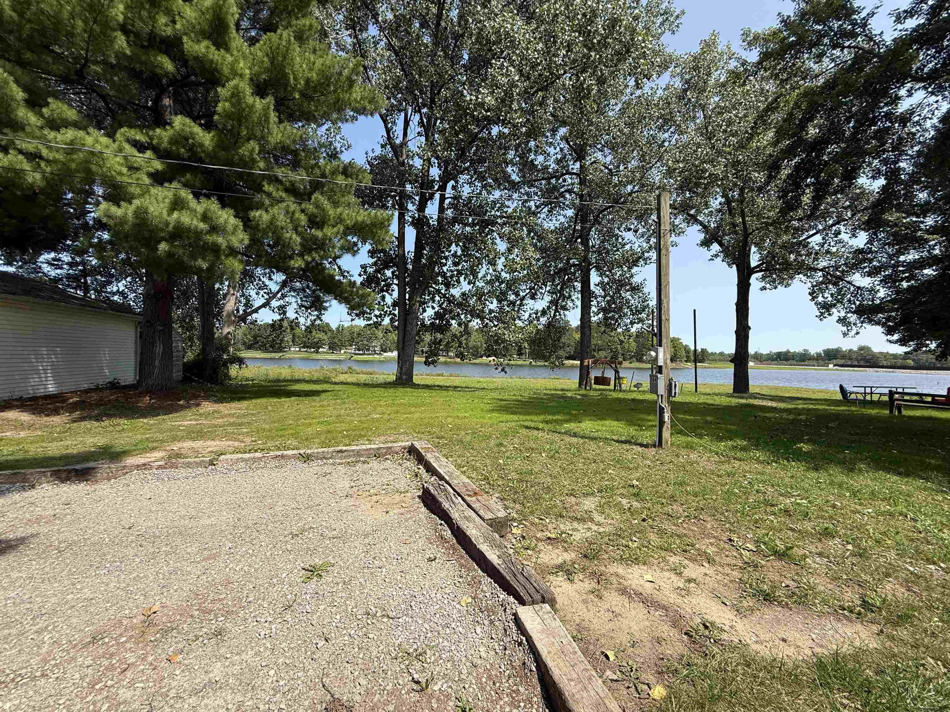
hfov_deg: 102.1
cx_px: 475
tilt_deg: +0.2
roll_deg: -1.7
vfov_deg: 85.7
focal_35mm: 14
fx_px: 384
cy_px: 356
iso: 50
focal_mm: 2.22
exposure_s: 1/1105
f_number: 2.2
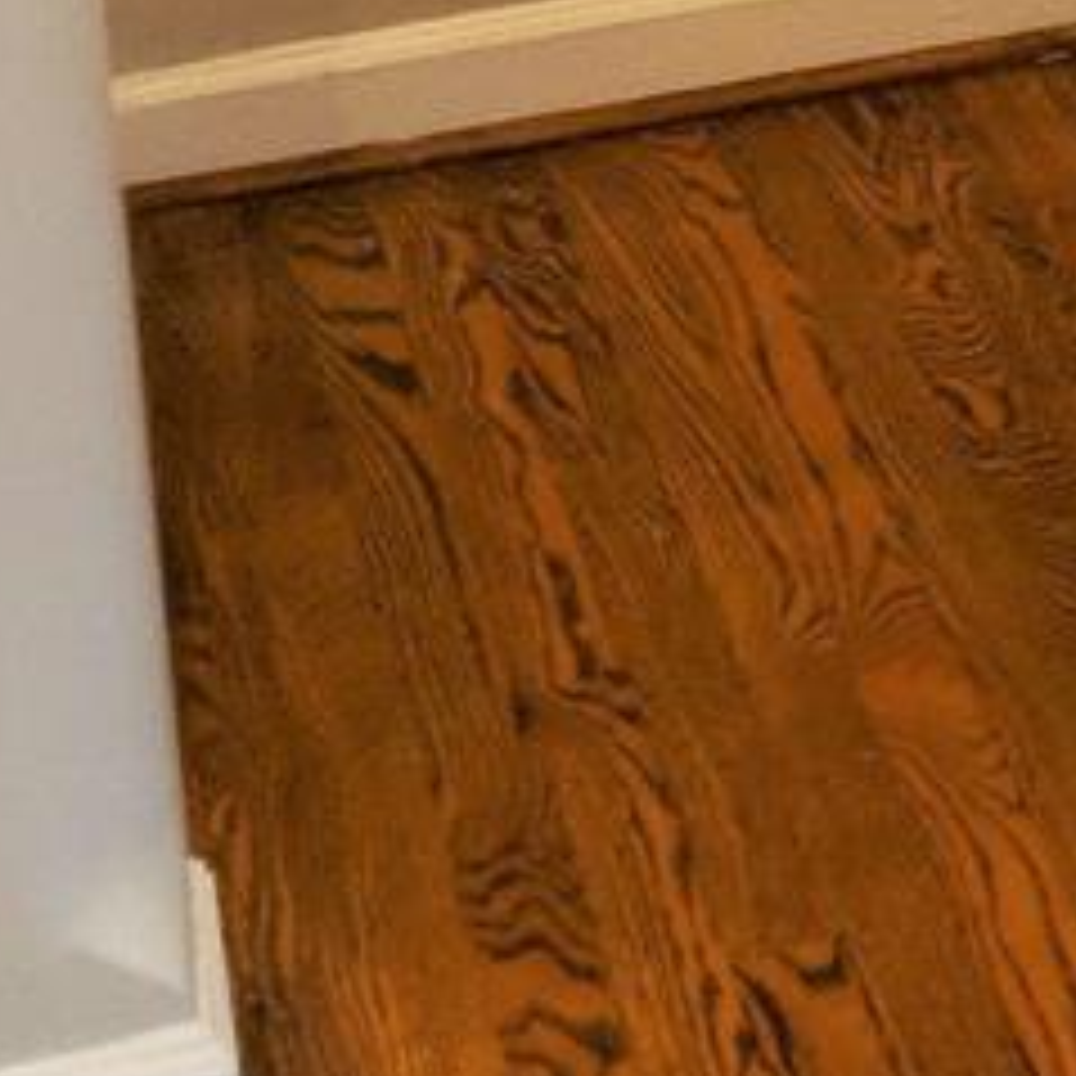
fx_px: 5627
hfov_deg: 9.8
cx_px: 2449
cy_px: -1234
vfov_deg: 10.0
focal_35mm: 160
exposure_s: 1/120
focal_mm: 4.44
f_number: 1.8
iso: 105
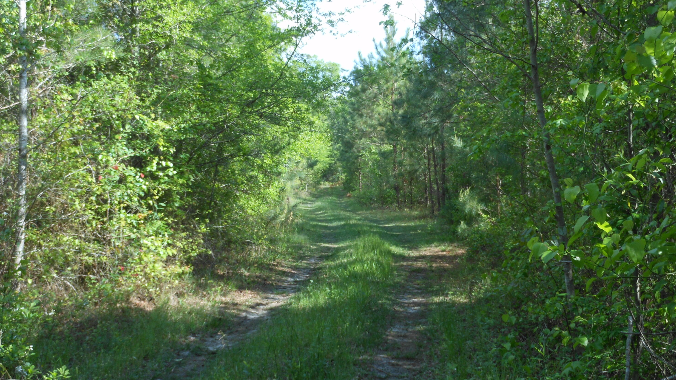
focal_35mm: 50
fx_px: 896
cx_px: 339
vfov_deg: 24.0
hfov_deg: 41.3
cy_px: 199
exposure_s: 1/125
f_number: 4.6
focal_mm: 8.1
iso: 80
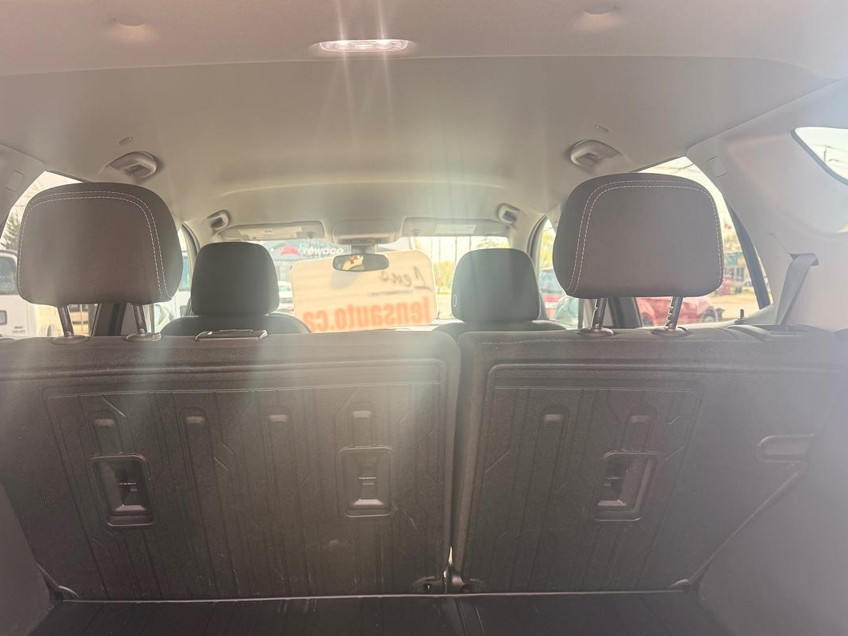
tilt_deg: -4.2
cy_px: 349
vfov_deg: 48.2
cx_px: 356
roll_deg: +0.3
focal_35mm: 29
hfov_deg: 61.3
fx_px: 710
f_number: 1.78
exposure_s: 1/269
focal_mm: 6.76
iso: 100
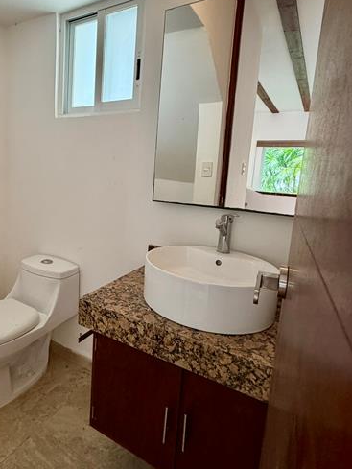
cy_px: 216
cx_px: 115
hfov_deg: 59.6
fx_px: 298
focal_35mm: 22
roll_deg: -4.1
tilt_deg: -7.8
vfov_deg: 76.2
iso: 320
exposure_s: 1/60
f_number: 2.2
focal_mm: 2.22
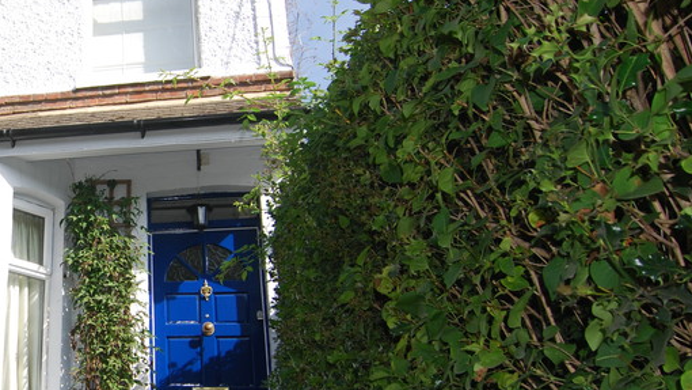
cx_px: 11
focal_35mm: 41
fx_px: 753
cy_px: 251
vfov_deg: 28.8
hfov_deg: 42.9
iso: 100
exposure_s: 1/200
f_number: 7.1
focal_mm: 13
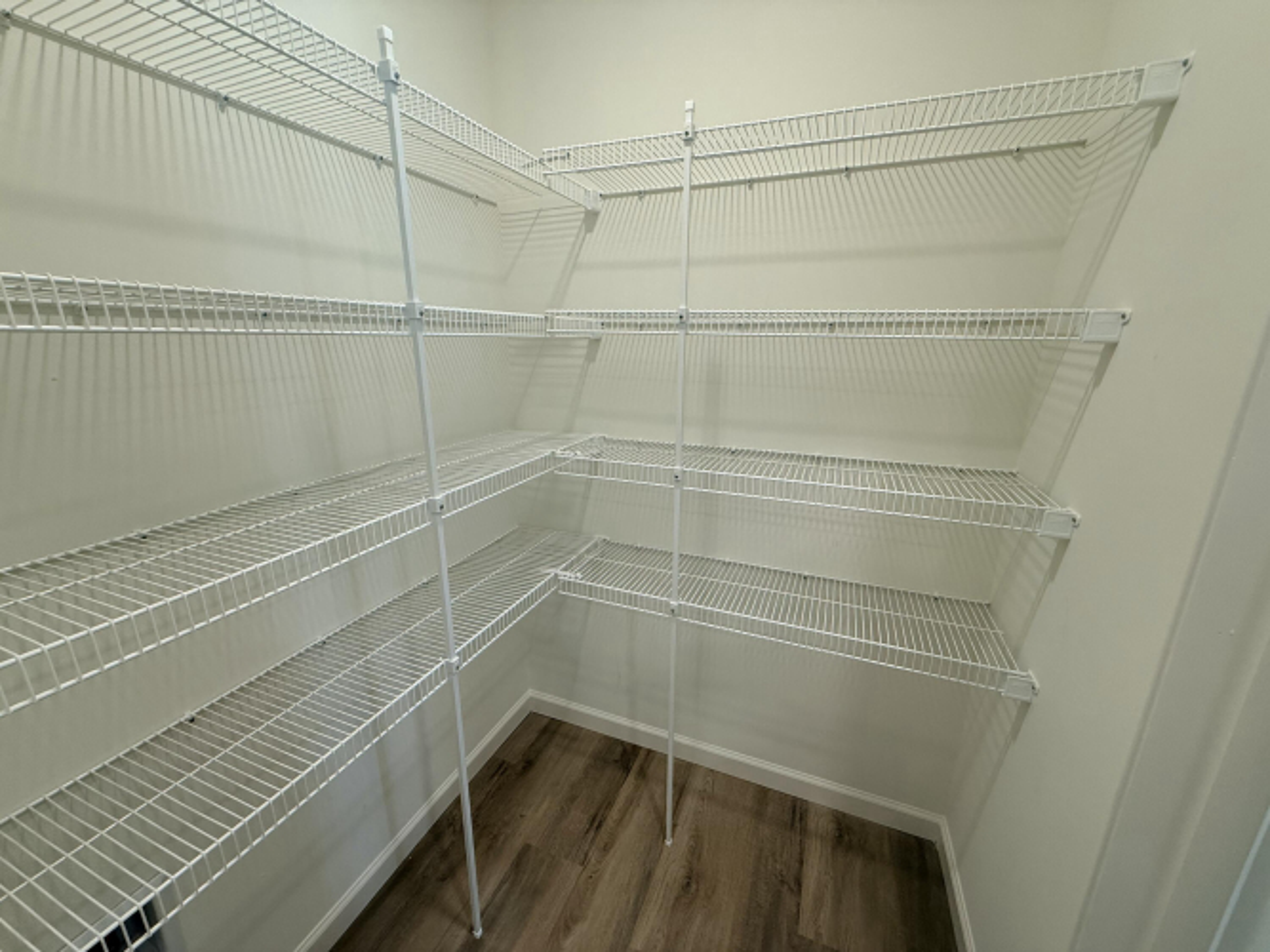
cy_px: 476
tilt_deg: -14.4
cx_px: 635
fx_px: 514
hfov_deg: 102.1
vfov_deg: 85.7
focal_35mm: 14
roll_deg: -0.4
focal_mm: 2.22
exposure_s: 1/120
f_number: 2.2
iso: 125
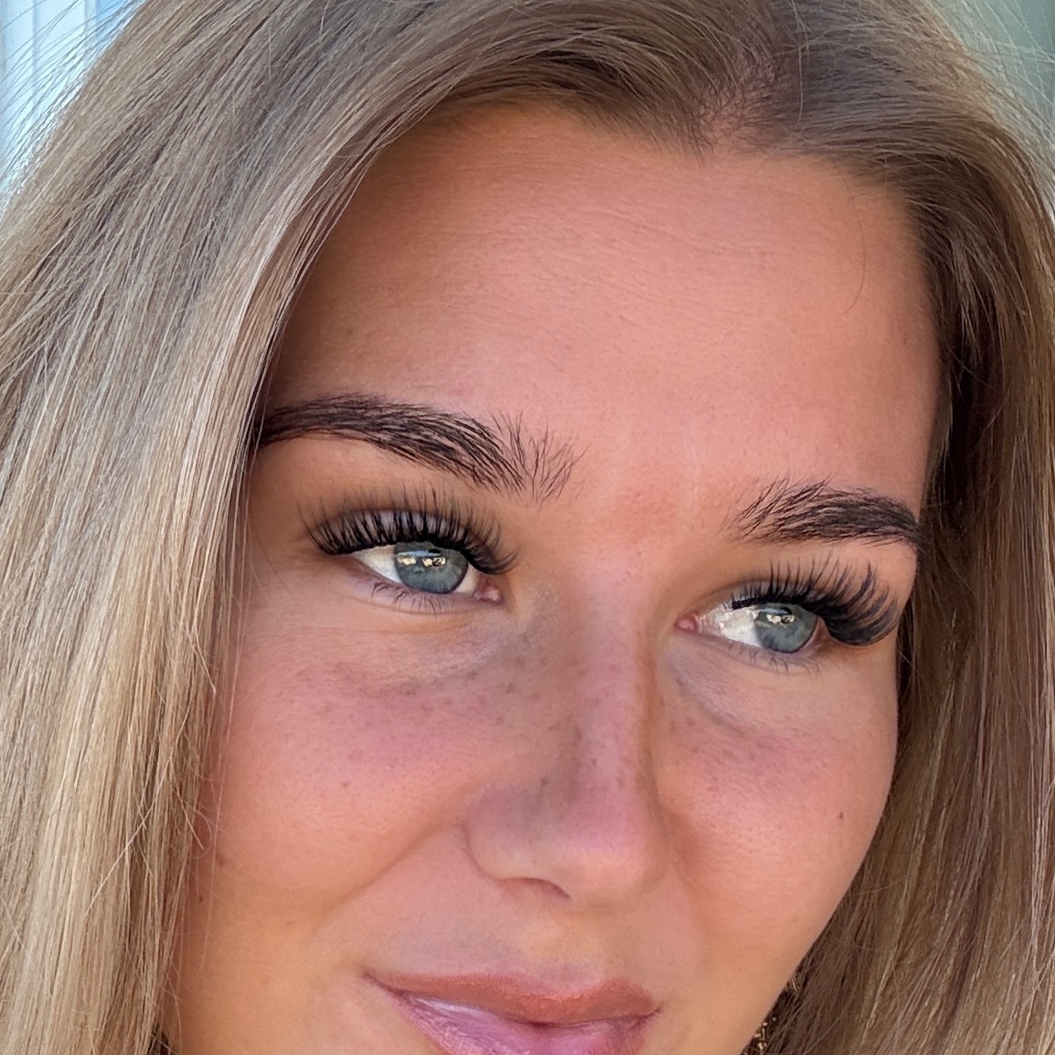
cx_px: 346
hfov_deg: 24.2
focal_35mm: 71
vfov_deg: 23.2
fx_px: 2448
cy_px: 1091
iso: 25
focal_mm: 2.69
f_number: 1.9
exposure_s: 1/206
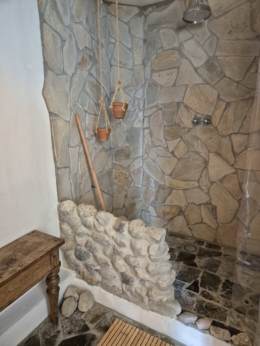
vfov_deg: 73.9
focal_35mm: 23
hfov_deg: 58.9
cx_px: 130
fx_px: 230
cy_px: 173
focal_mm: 5.4
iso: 1000
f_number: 1.8
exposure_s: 1/100
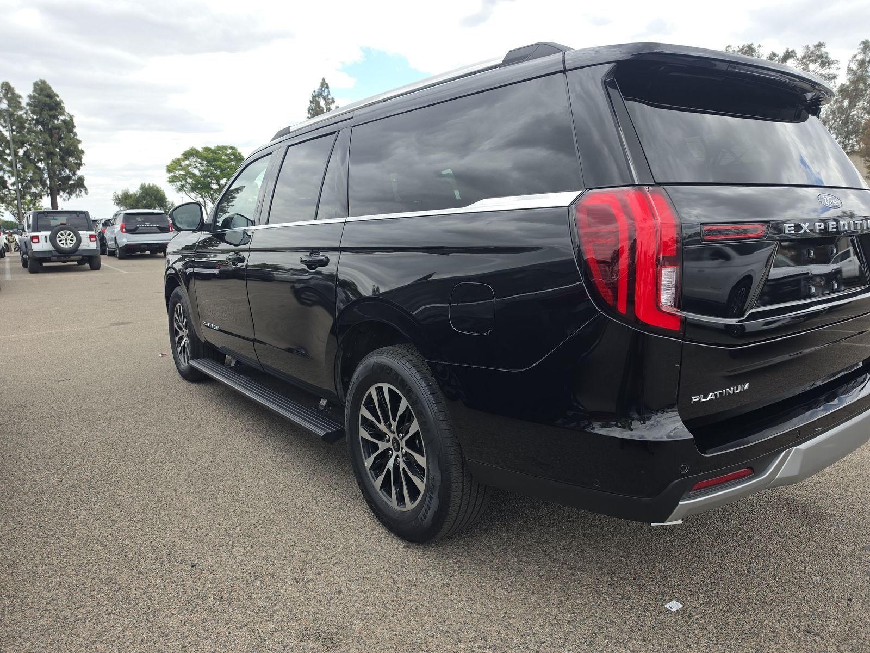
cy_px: 326
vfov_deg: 58.9
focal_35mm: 23
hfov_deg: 73.9
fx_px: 578
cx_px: 435
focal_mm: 6.5
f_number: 1.4
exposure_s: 1/365
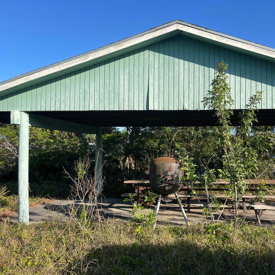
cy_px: 136
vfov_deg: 54.0
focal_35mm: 30
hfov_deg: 53.3
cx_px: 177
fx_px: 270
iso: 32
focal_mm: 5.1
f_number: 1.6
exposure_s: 1/2336
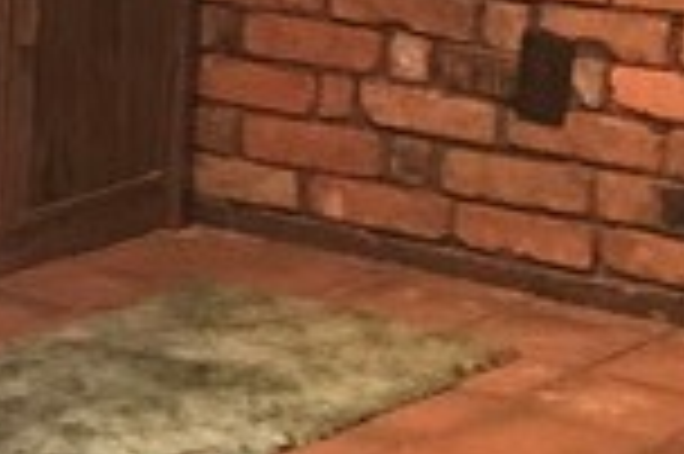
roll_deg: -0.9
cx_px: -288
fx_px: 3720
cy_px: 81
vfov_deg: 7.0
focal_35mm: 196
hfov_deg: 10.2
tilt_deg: -10.6
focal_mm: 3.99
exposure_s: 1/4
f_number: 1.8
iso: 100
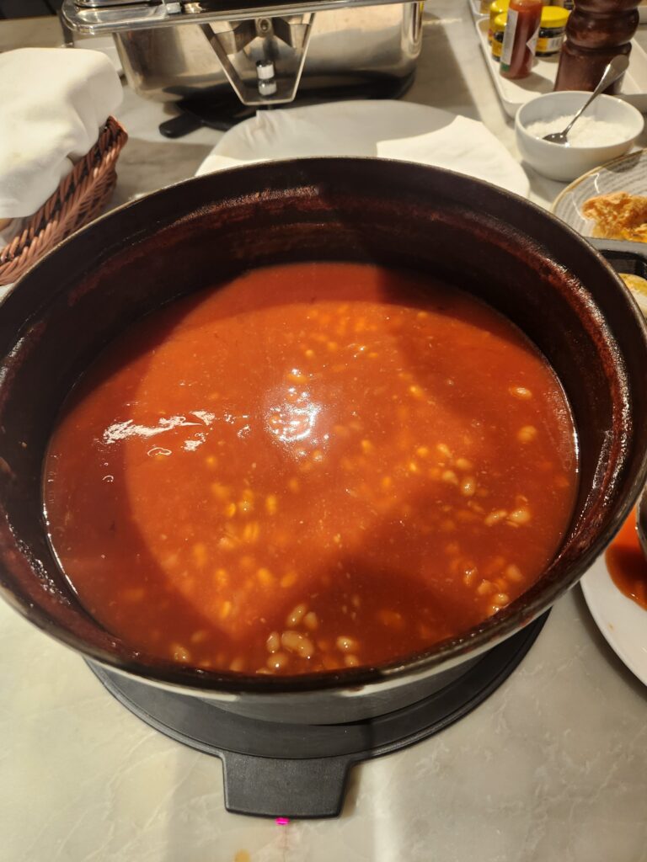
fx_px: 573
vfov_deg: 73.9
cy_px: 431
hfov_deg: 58.9
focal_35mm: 23
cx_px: 324
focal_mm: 5.4
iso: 160
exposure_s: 1/100
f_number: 1.8
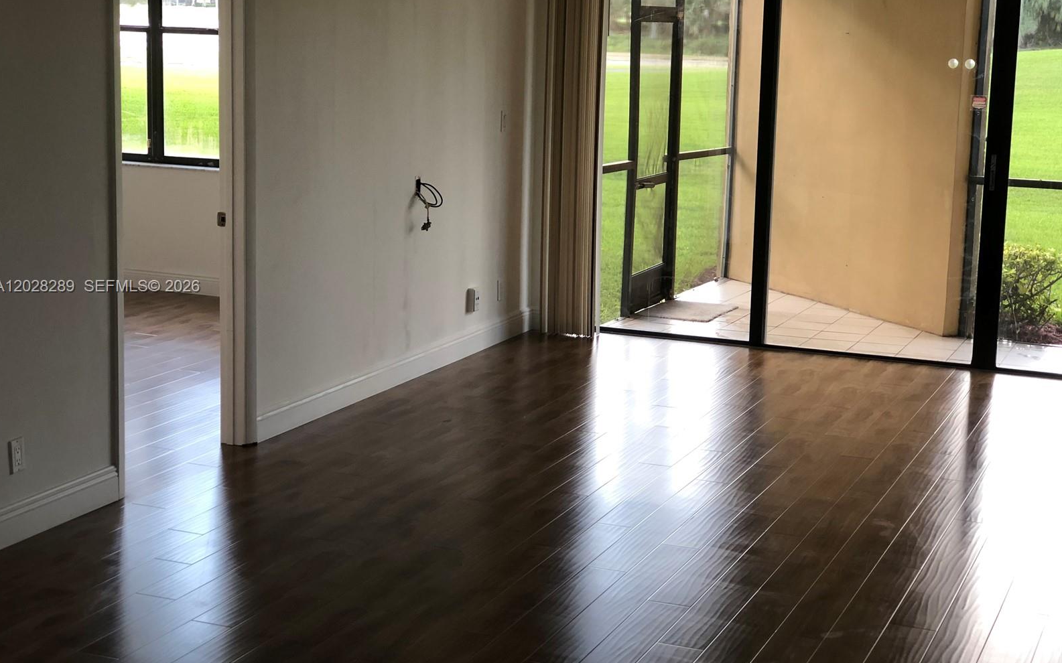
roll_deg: -2.5
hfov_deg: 33.5
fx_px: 1765
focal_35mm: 61
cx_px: 527
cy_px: 287
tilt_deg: -11.7
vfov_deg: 21.3
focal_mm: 6.6
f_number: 2.8
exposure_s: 1/60
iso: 80
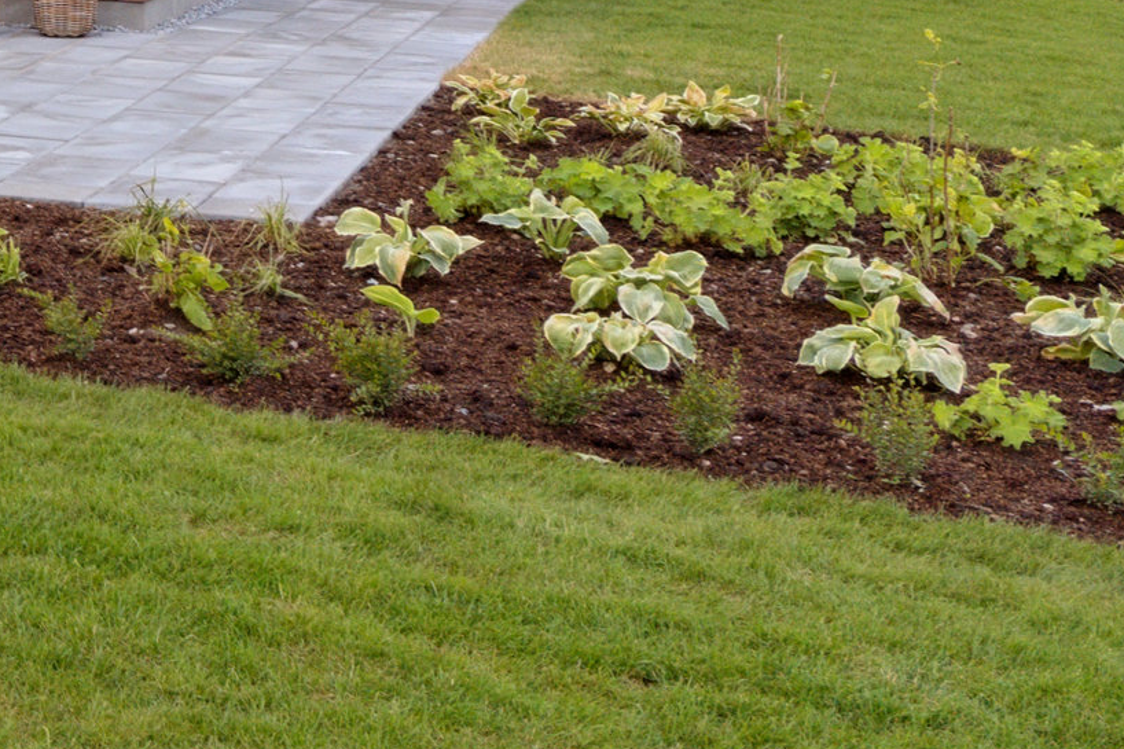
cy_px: -388
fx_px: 2833
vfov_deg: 14.1
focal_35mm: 91
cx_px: -912
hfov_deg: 17.9
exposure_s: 1/320
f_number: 8
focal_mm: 16.5
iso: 200
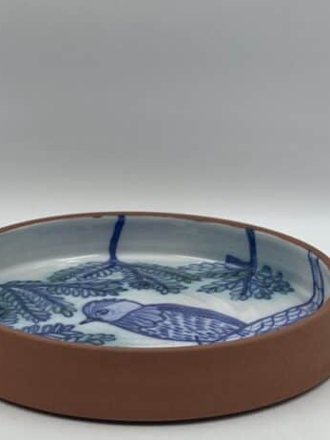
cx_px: 134
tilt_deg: -21.1
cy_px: 280
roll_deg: -2.5
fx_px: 1055
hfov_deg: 17.8
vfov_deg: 23.5
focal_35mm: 83
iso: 64
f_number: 1.78
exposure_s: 1/587
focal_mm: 6.86
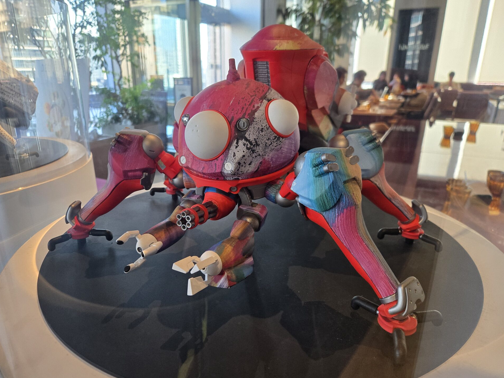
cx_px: 243
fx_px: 349
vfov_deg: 56.8
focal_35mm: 24
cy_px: 196
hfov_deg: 71.6
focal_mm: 5.4
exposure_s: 1/180
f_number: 1.8
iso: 200
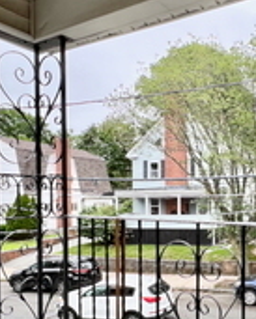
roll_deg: +1.5
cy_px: 207
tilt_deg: -0.7
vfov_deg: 48.4
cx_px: 240
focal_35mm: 37
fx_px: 350
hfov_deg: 37.0
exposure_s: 1/99
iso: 32
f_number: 1.8
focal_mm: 1.57
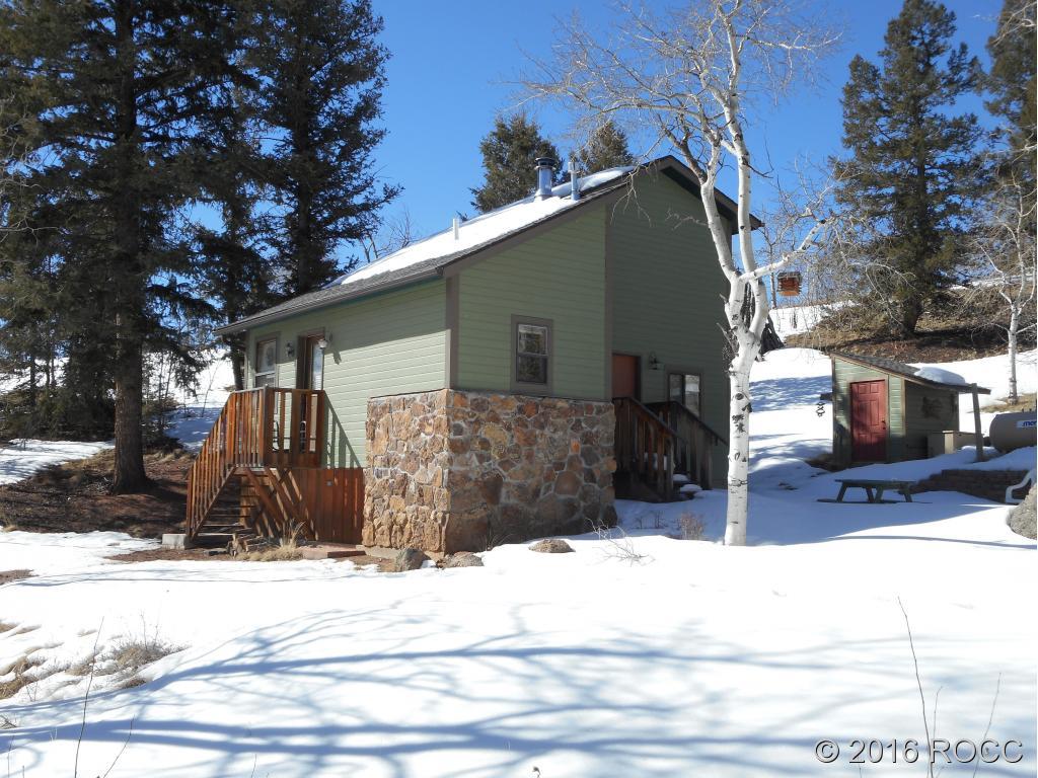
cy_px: 389
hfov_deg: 47.9
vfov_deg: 36.8
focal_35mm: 39
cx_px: 519
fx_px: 1169
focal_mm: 6.9
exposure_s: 1/500
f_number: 4.5
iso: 80
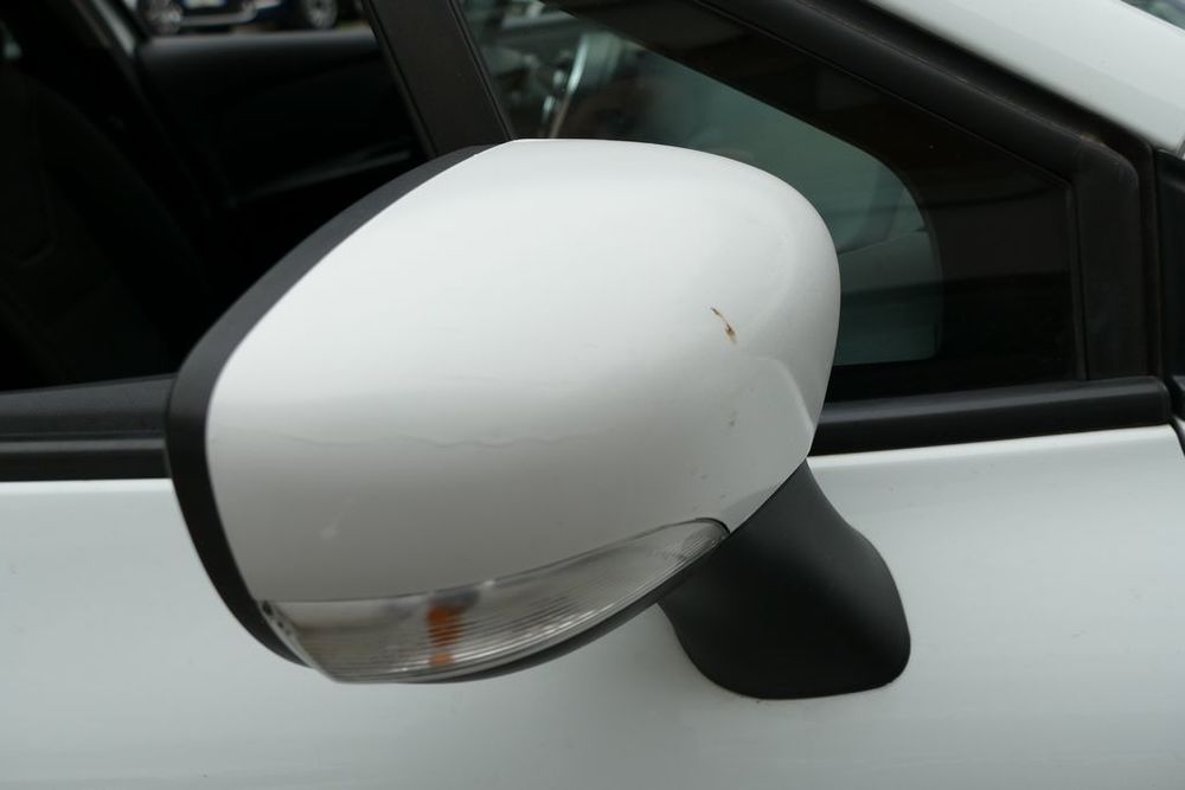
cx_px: 592
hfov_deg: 55.8
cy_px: 395
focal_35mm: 34
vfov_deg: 38.9
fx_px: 1119
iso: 125
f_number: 3.1
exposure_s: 1/1300
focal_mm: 12.38
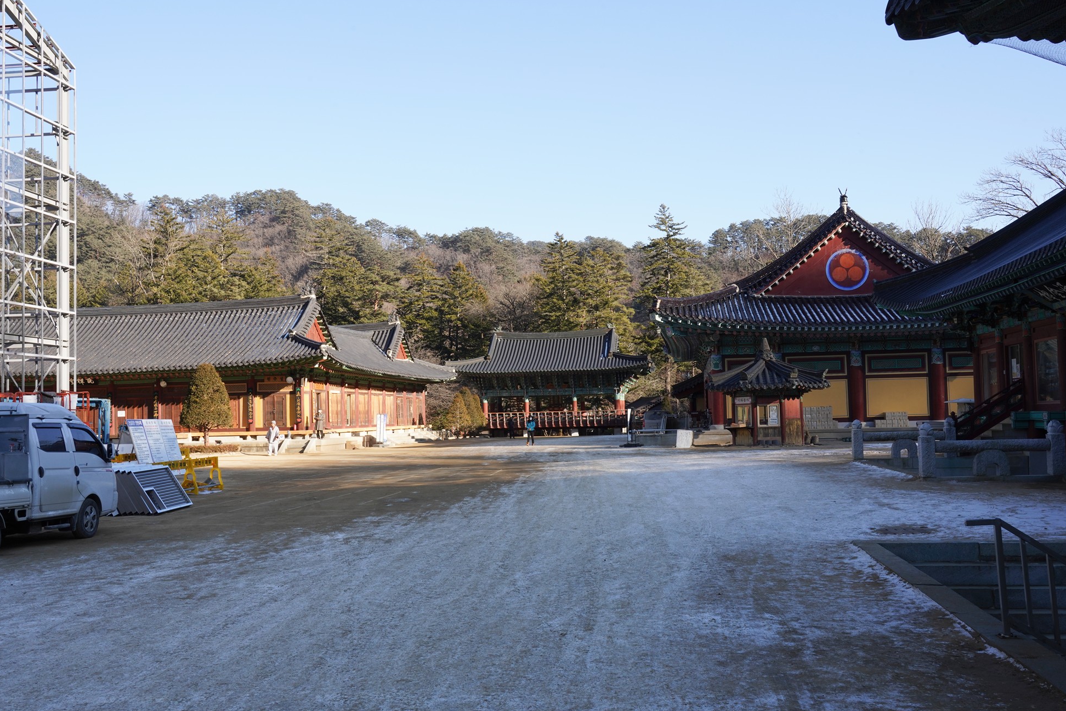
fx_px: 1066
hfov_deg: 53.1
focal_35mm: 36
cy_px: 363
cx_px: 528
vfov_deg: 36.9
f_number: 18
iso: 400
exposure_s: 1/100
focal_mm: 35
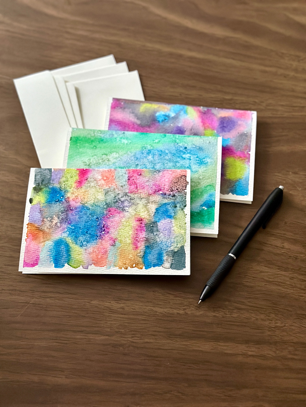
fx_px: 566
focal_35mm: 48
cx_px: 153
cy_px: 204
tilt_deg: -64.9
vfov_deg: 39.7
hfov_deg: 30.3
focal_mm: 6.86
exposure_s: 1/40
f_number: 1.78
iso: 640
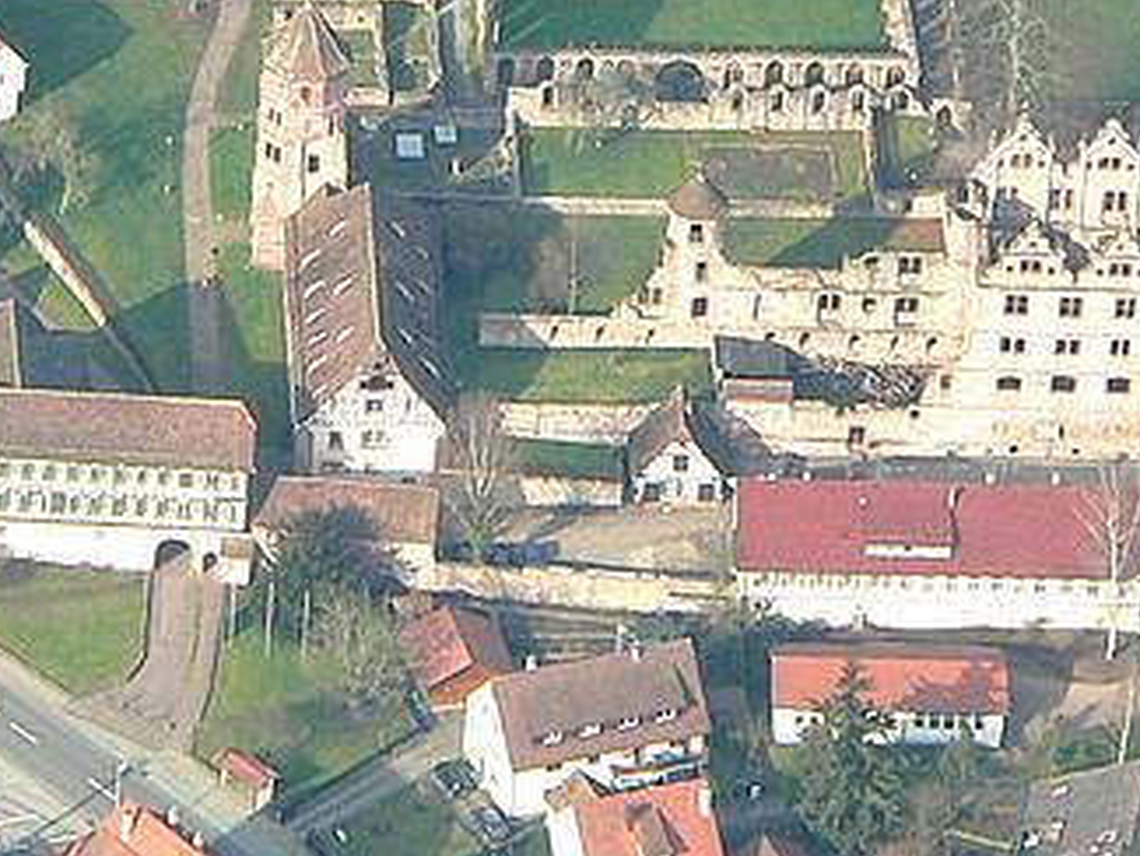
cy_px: 4
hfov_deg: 3.6
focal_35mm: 547
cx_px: 288
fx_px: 18021
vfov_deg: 2.7
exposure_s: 1/500
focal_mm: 37
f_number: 5.2
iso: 200
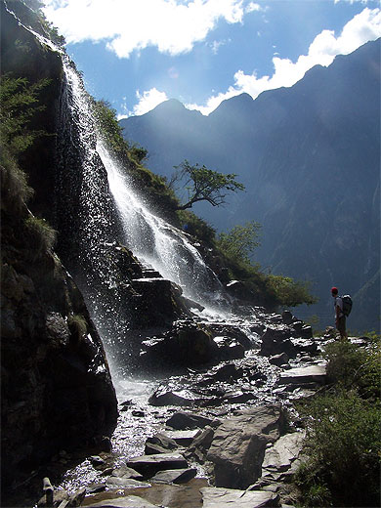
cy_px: 254
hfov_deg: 37.7
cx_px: 190
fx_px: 558
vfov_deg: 49.0
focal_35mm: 38
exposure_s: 1/750
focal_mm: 6.3
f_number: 5.6
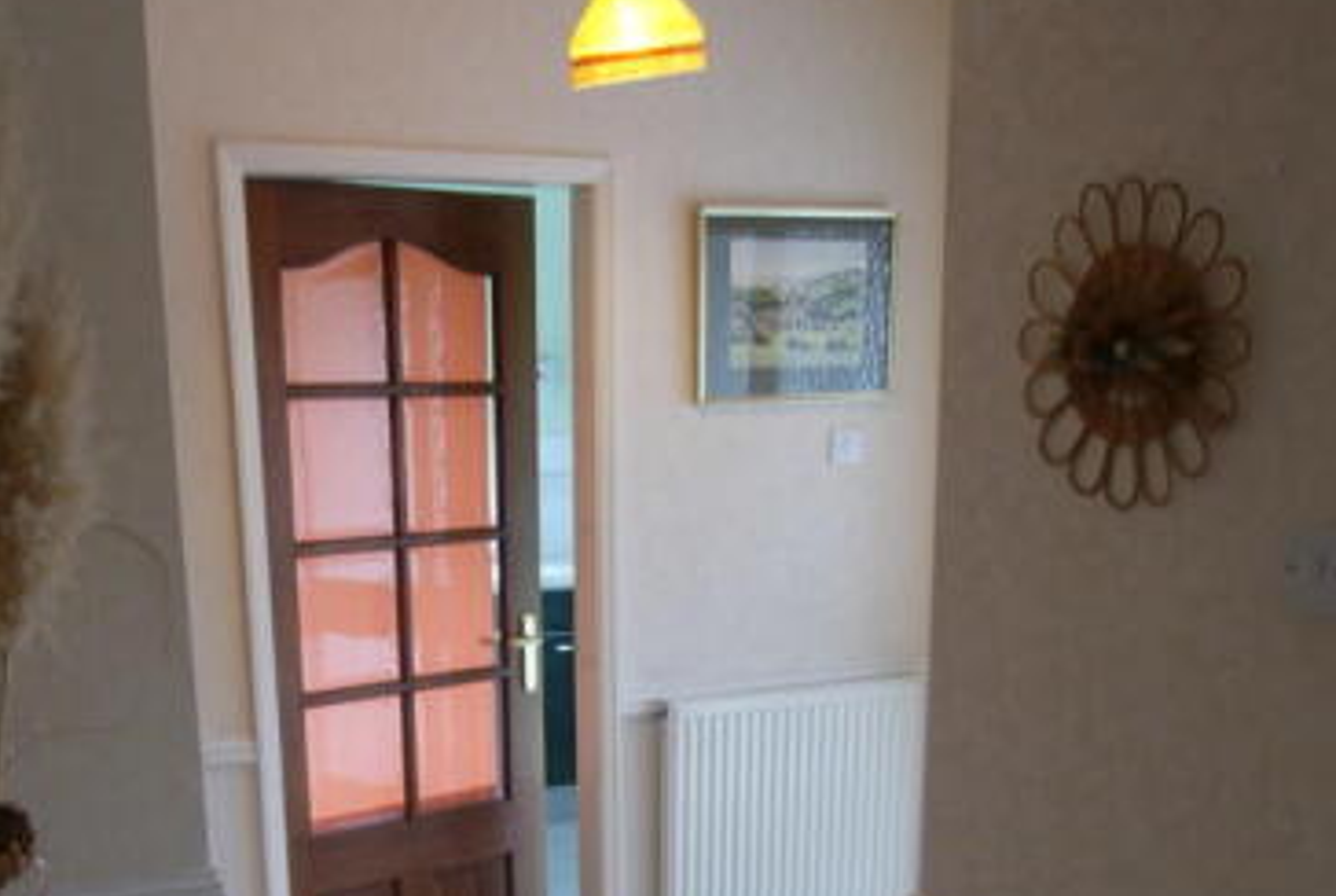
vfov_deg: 30.8
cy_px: 663
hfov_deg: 45.3
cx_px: 721
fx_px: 1598
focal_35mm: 43
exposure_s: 1/30
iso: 250
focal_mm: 16
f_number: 4
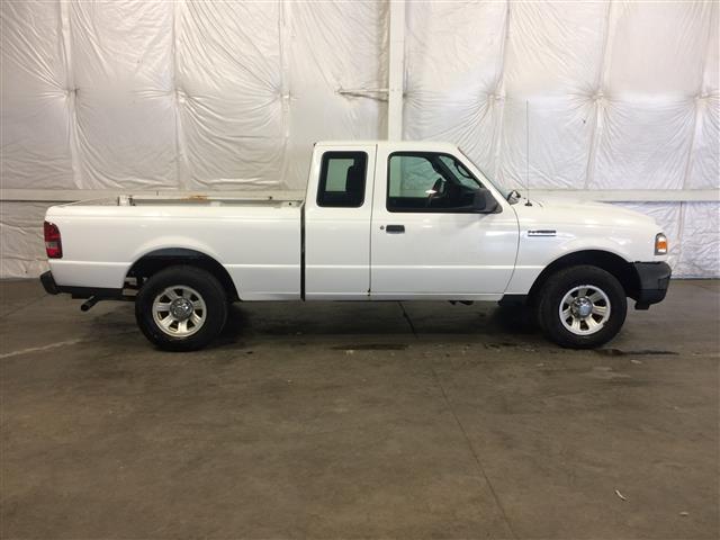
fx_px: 603
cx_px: 360
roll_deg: +0.3
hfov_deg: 61.7
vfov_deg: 48.2
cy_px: 270
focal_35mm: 29
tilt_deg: -10.8
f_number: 2.2
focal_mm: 4.15
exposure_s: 1/33
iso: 50
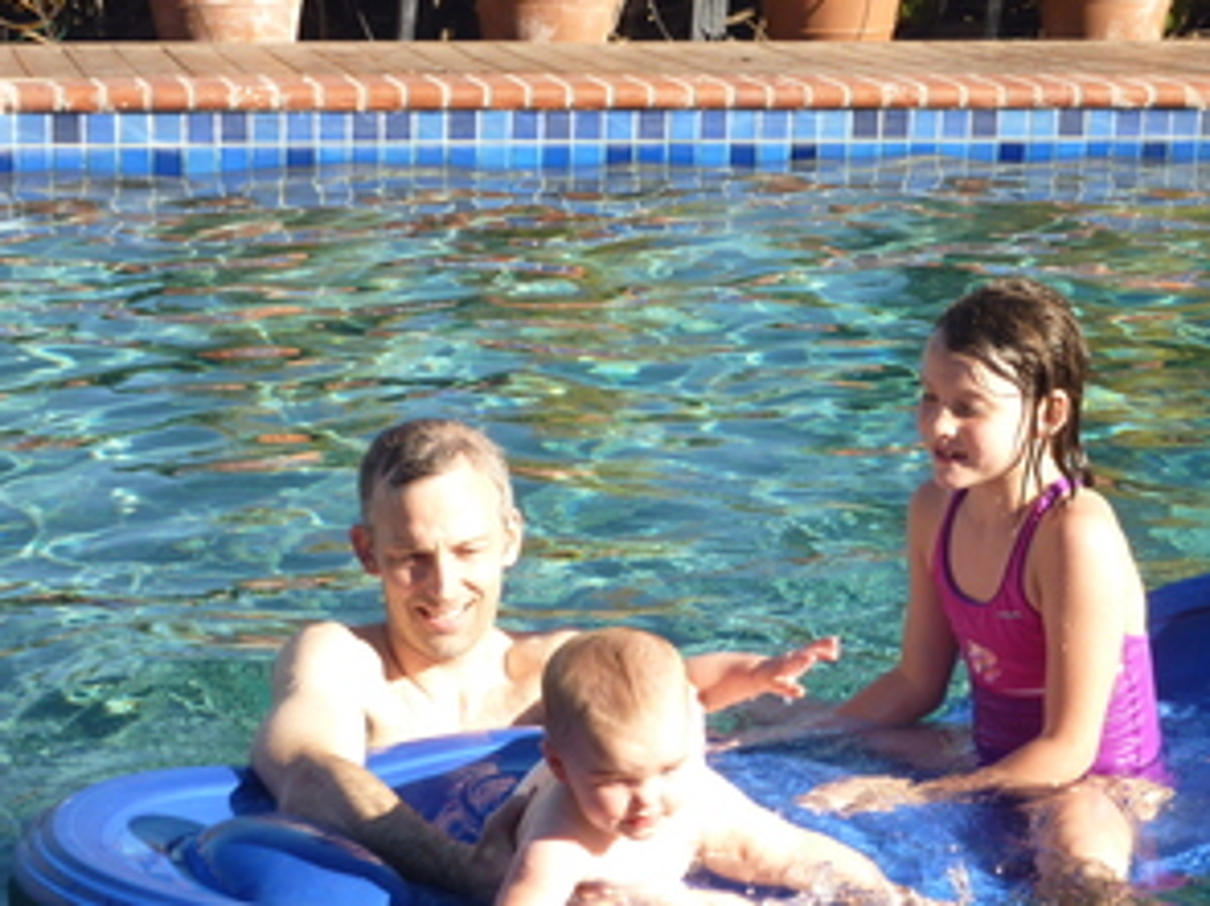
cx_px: 714
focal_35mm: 91
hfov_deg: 21.5
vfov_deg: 16.2
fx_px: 3180
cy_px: 570
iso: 80
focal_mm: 11
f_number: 4.1
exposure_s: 1/250
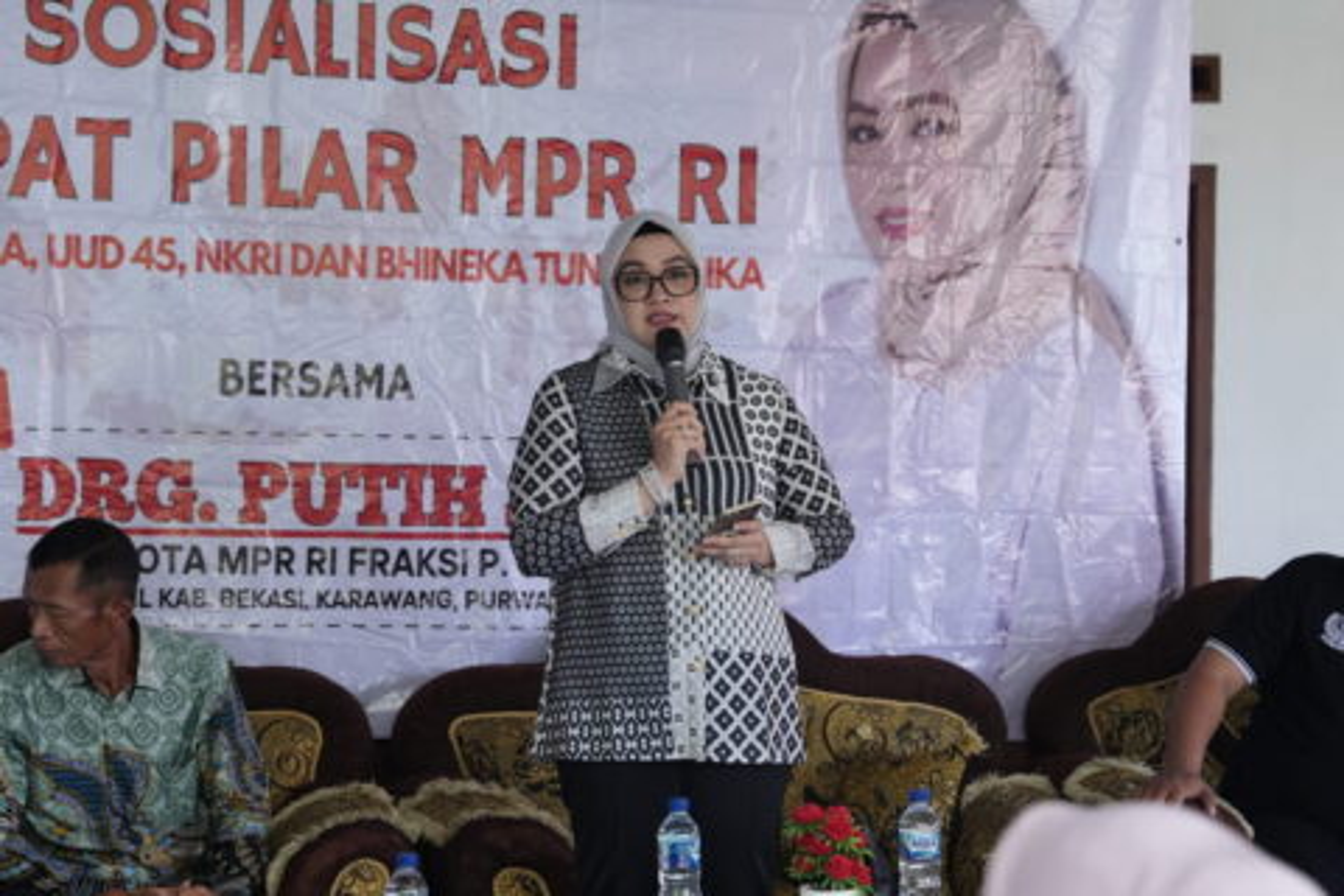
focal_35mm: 87
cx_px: 672
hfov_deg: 23.4
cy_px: 448
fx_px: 3248
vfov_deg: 15.7
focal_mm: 58
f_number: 3.5
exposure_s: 1/160
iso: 640
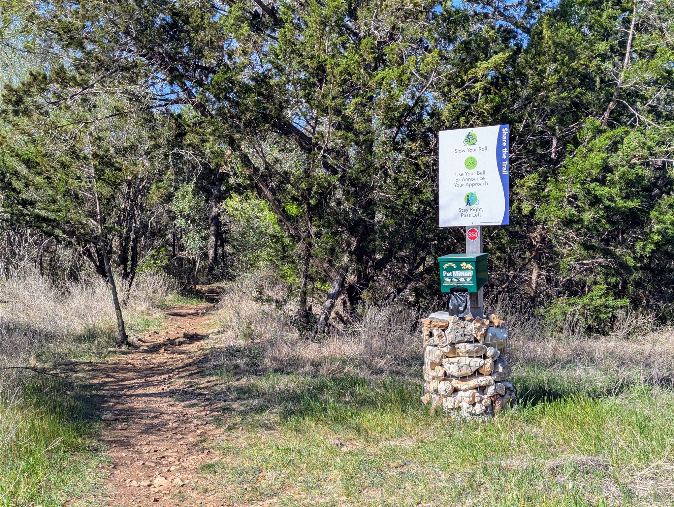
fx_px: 936
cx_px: 337
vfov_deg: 30.3
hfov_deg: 39.6
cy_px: 254
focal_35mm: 48
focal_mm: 6.81
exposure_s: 1/3040
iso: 52
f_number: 1.85
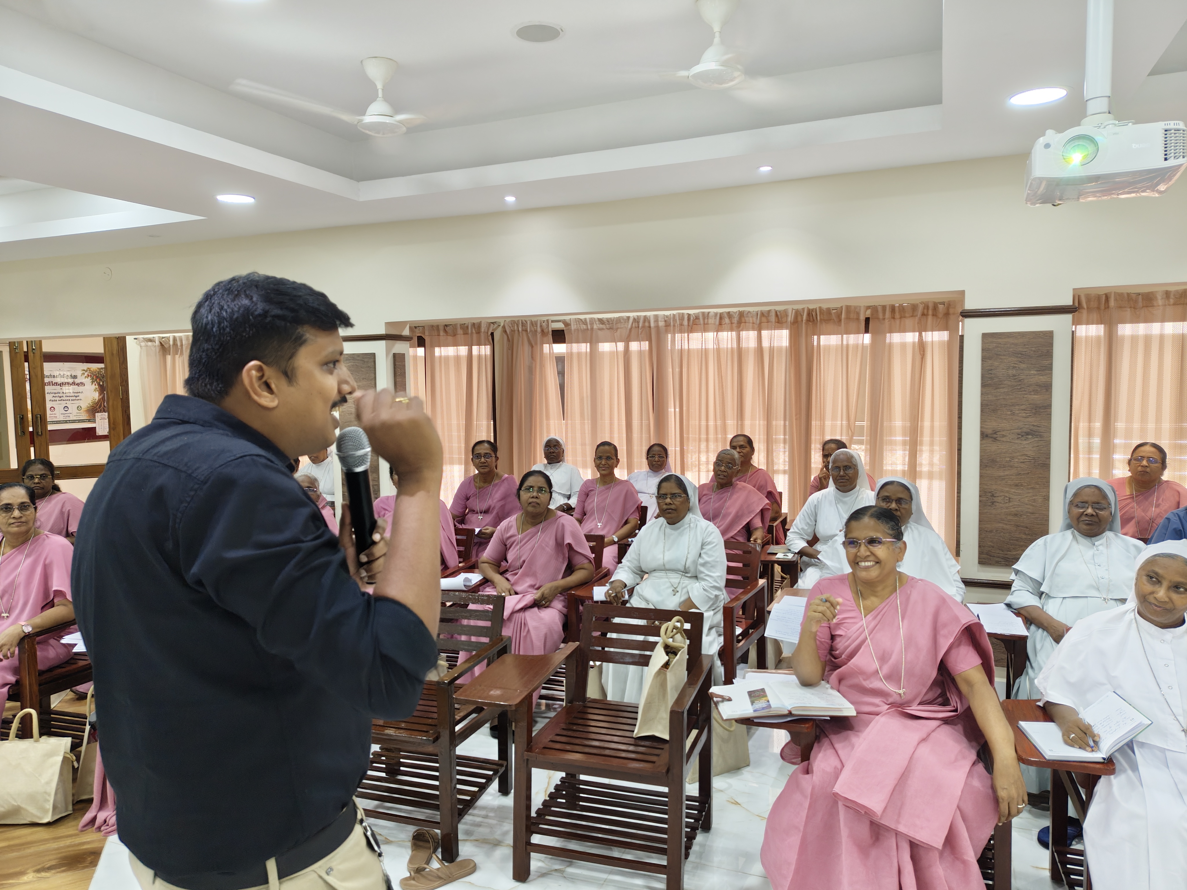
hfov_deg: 71.6
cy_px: 445
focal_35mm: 24
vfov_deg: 56.8
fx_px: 823
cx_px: 594
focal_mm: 5.56
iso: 370
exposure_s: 1/50
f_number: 1.88
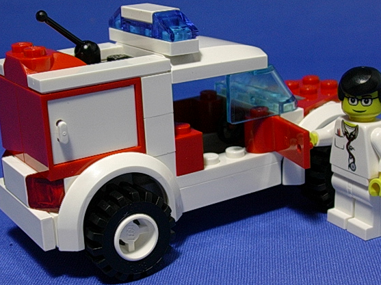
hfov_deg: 28.2
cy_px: 137
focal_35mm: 69
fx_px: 759
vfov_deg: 21.3
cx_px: 191
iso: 70
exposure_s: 1/33.9
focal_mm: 9
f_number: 3.4
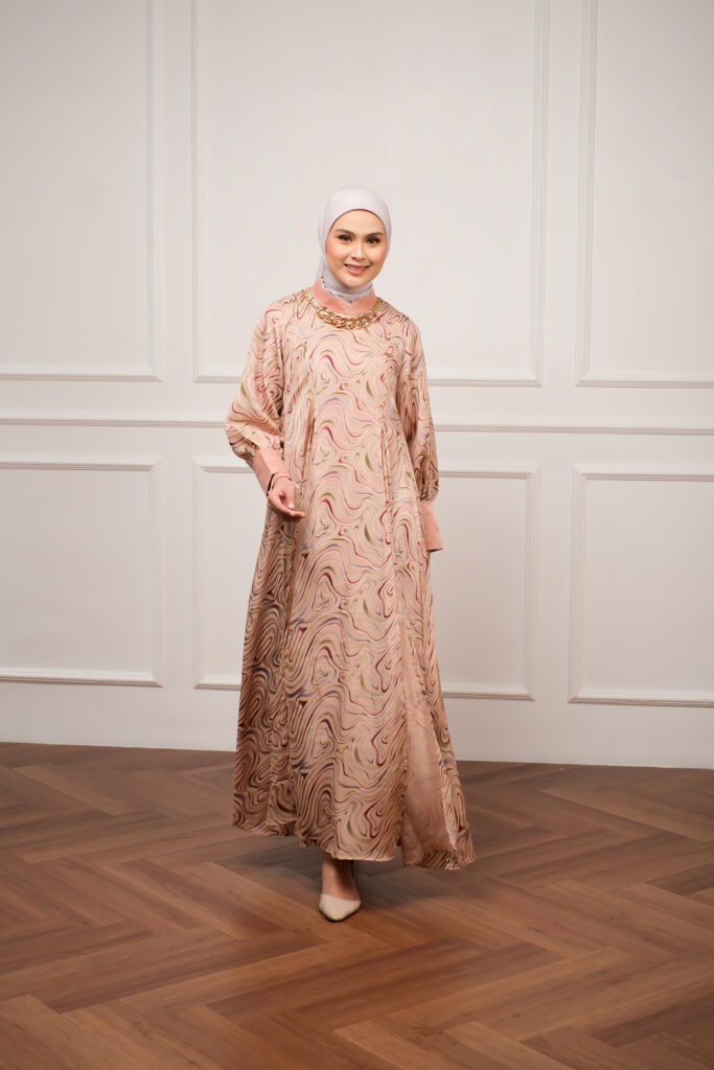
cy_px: 535
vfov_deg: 37.5
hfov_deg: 25.5
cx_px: 357
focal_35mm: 53
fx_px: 1576
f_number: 5.6
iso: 125
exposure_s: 1/200
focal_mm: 35
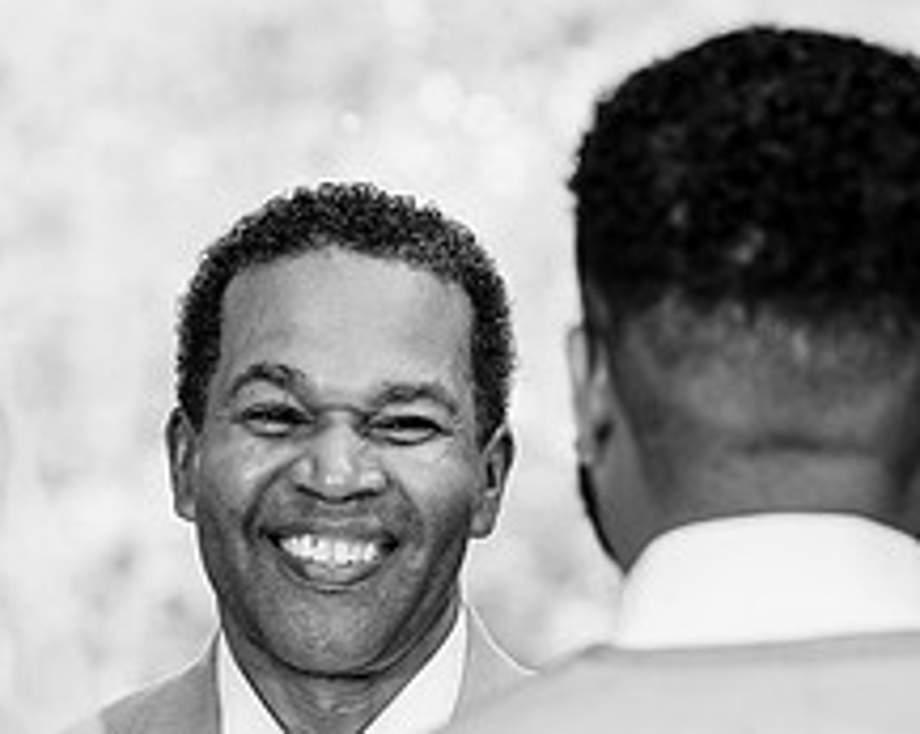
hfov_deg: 6.7
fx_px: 7831
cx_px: 287
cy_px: 778
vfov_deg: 5.3
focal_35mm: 288
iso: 1600
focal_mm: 102
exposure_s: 1/100
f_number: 4
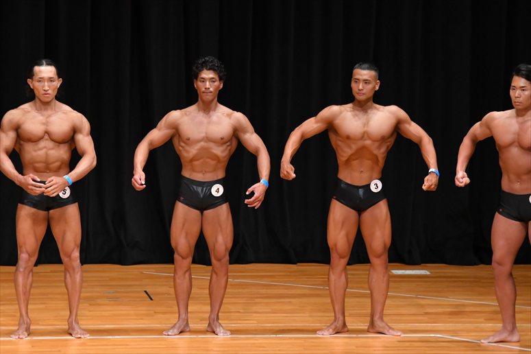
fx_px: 3981
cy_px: 177
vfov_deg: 5.1
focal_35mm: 270
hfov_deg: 7.6
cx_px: 266
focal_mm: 180
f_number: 5.6
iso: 4000
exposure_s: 1/400
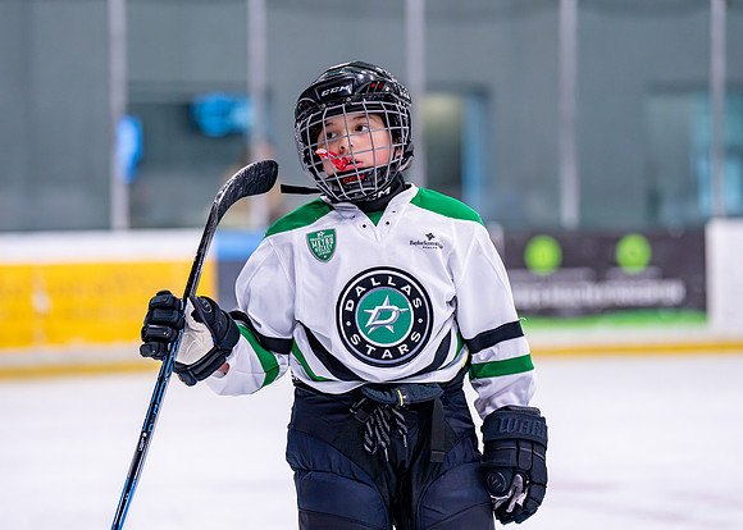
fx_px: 3271
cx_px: 321
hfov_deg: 13.0
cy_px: 239
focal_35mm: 155
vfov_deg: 9.3
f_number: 2.8
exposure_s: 1/1250
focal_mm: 130
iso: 2500
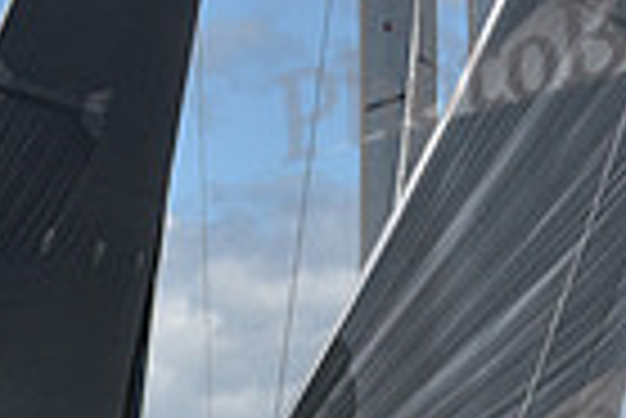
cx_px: 45
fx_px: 5083
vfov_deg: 4.7
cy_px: 757
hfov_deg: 7.0
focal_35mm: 292
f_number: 11
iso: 250
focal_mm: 70
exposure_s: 1/800
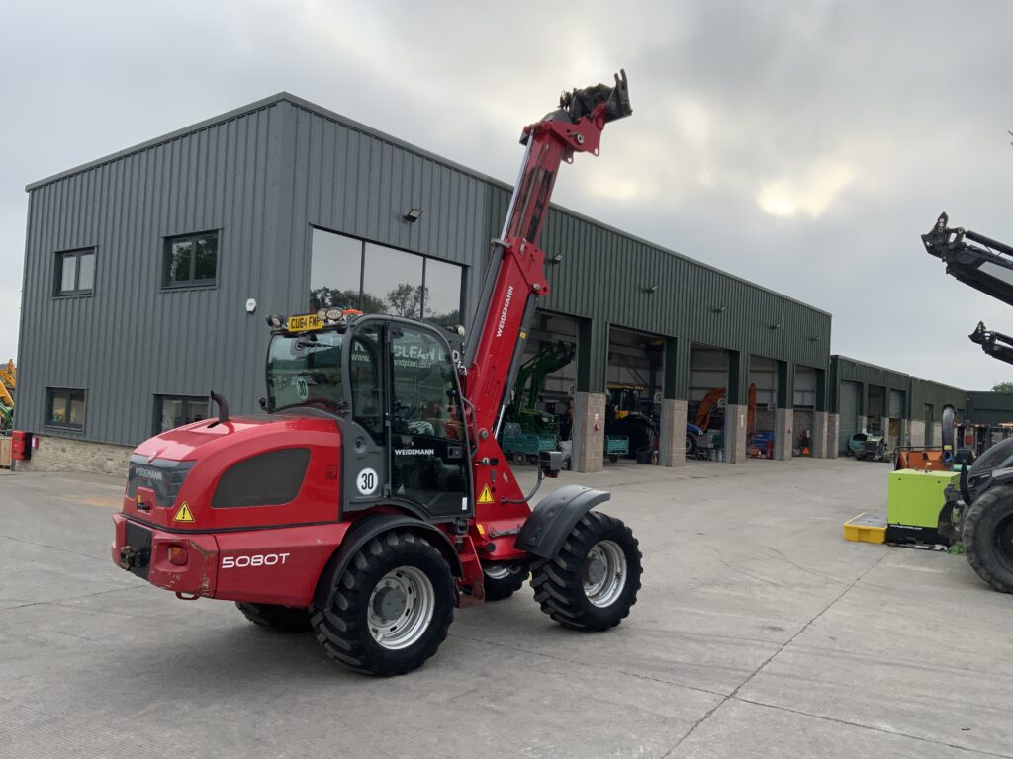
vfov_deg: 48.2
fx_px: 849
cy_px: 380
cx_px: 506
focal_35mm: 29
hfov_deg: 61.7
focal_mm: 3
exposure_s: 1/540
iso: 16
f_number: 1.8
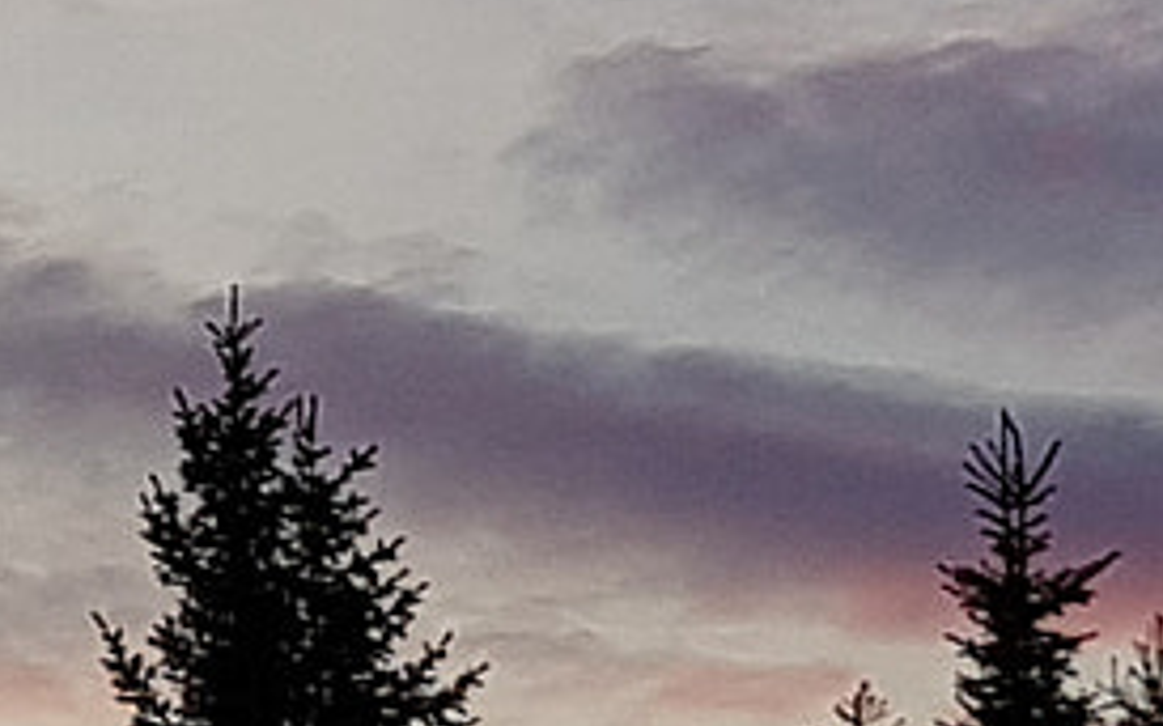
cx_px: -1957
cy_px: -306
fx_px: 5101
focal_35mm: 161
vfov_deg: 8.0
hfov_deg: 10.5
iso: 40
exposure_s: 1/403
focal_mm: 4.2
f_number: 1.7
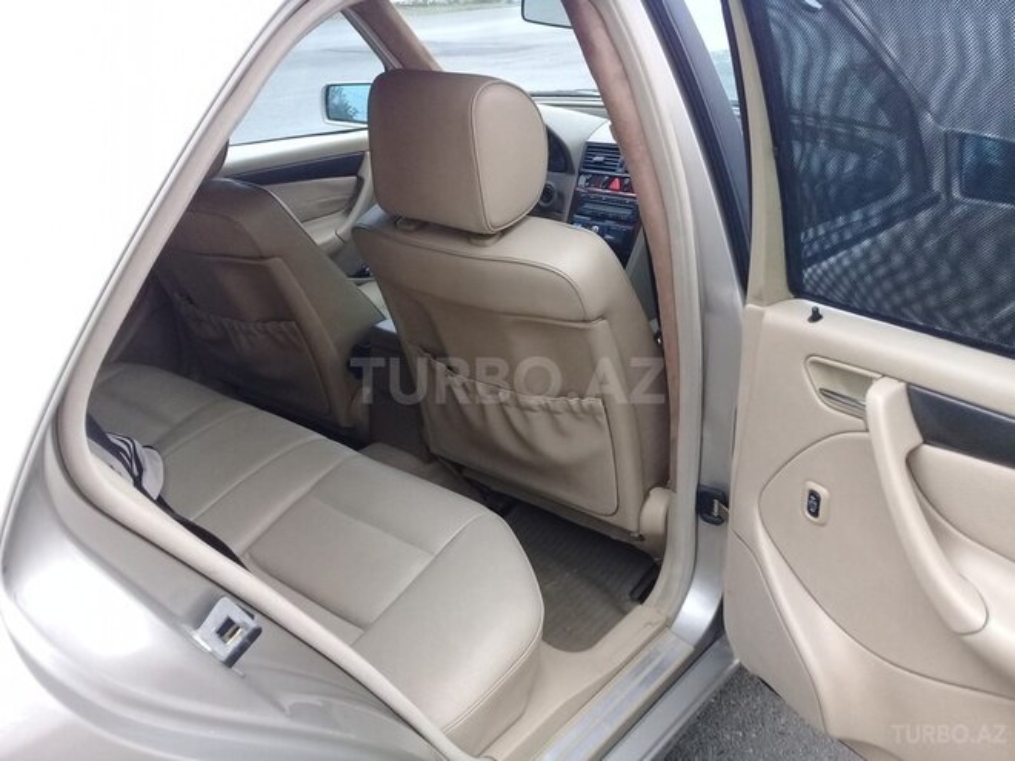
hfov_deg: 58.4
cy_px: 380
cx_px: 508
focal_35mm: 31
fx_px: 909
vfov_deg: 45.4
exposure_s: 1/100
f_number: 2.2
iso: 100
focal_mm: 3.3
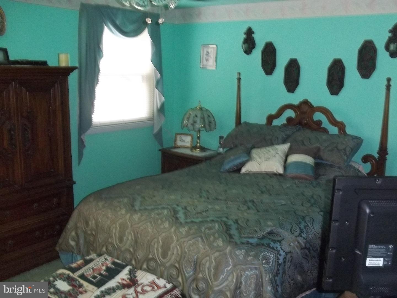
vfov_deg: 39.7
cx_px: 198
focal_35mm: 36
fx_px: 413
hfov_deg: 51.4
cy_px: 149
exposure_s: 1/30
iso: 320
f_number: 3.1
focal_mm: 6.5
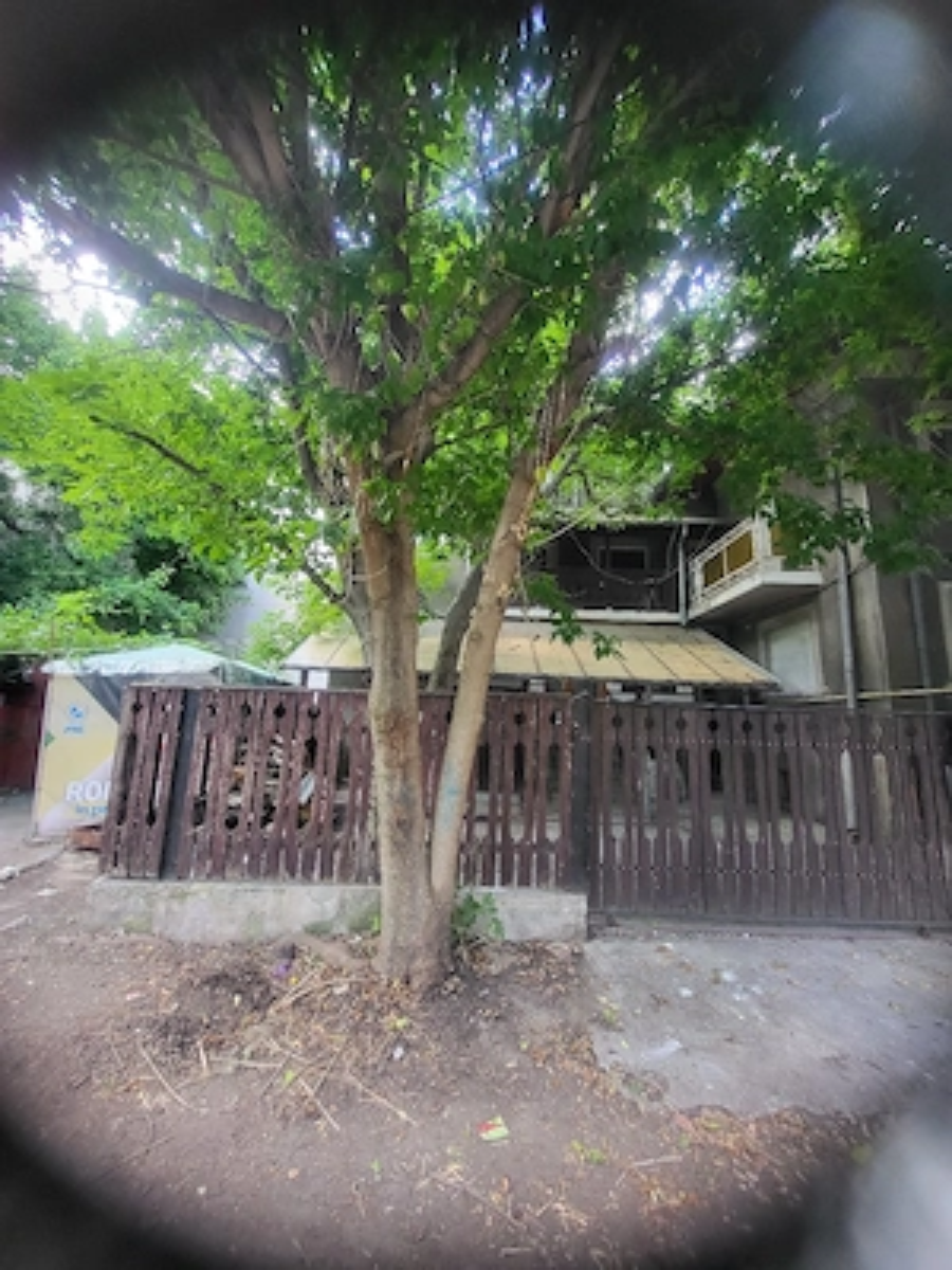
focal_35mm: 13
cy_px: 635
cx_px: 476
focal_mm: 1.74
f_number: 2.2
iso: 250
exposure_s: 1/50.3
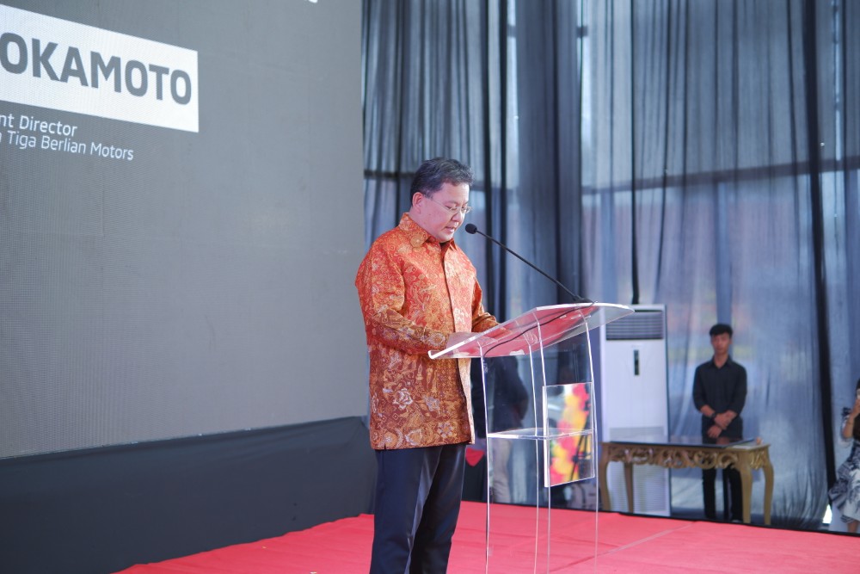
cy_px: 287
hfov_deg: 39.6
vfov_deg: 27.0
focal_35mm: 50
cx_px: 430
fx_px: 1195
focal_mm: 33
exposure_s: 1/125
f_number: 1.6
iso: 200
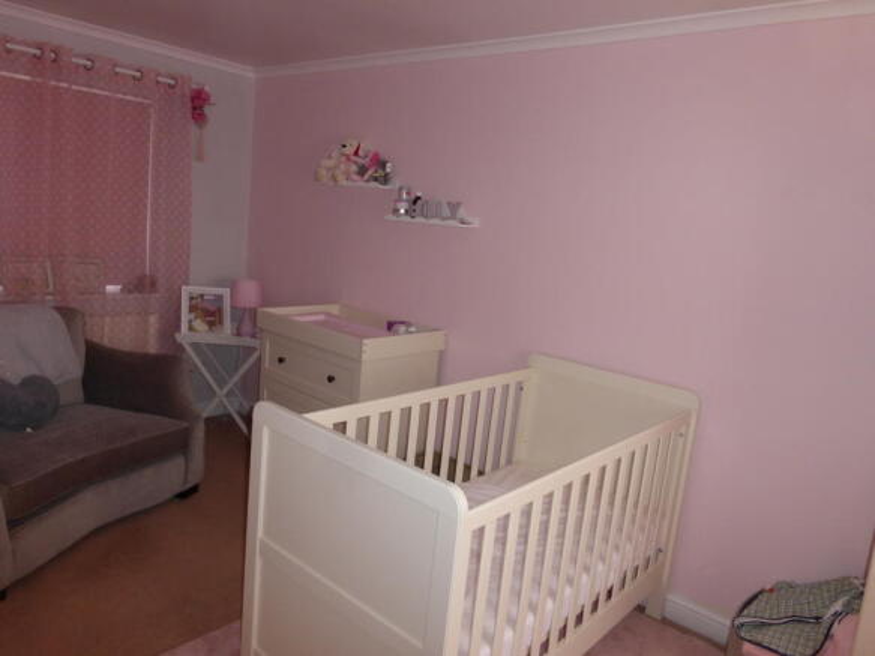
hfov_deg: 69.4
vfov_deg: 54.9
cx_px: 438
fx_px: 632
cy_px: 328
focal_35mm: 25
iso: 200
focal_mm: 4.3
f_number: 3.3
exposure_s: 1/60
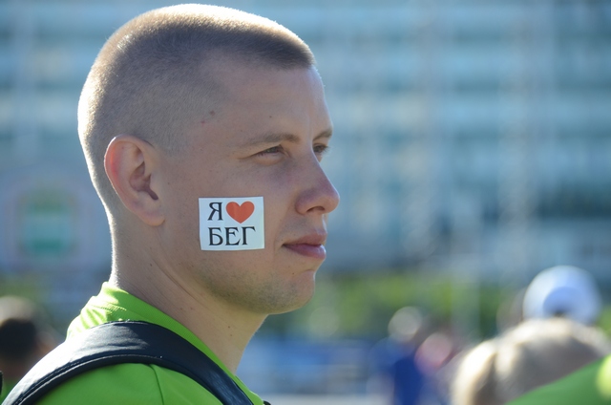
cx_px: 306
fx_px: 3684
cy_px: 202
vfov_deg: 6.3
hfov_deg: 9.5
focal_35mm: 218
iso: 250
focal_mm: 145
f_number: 5.6
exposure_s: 1/500
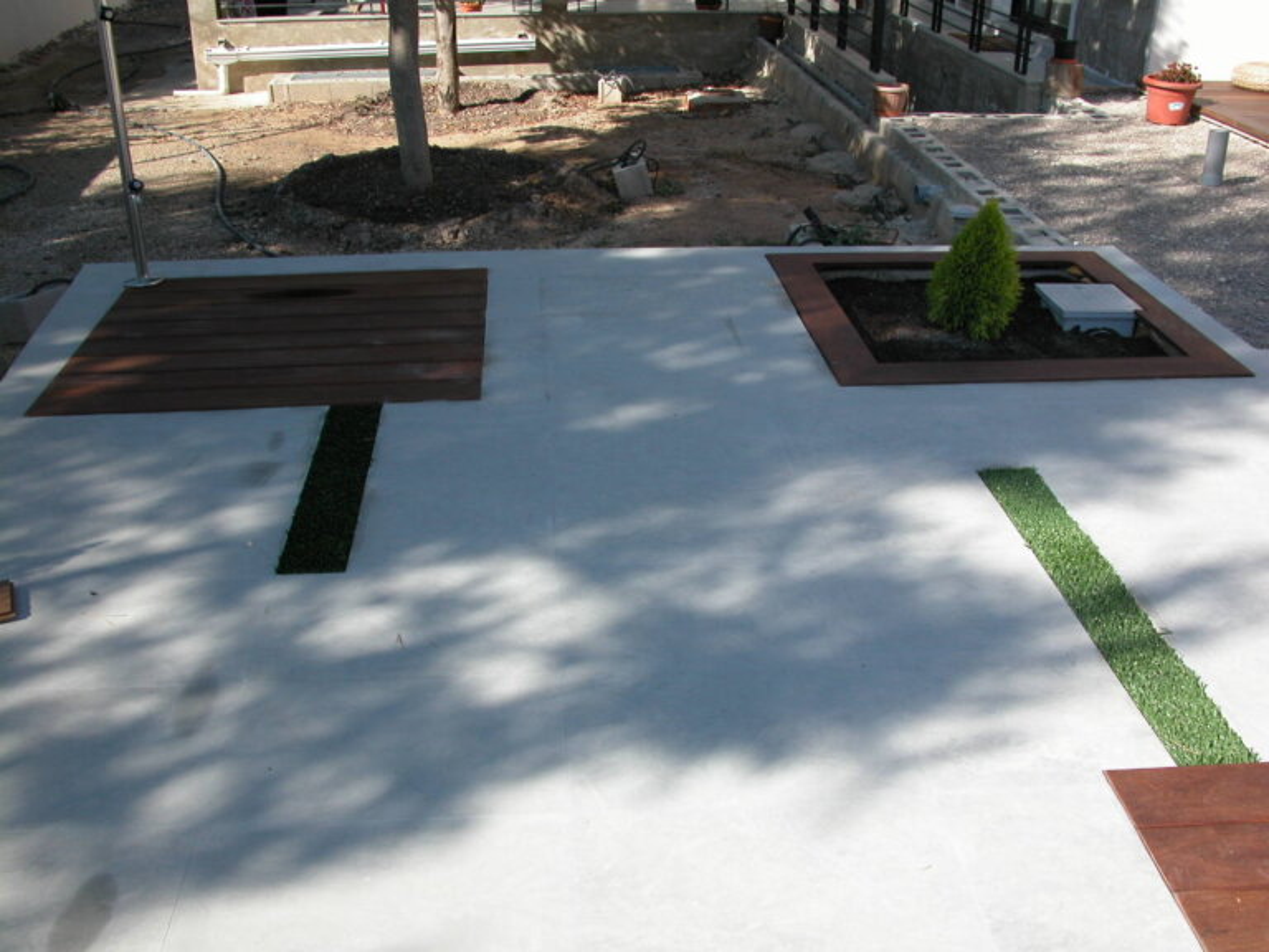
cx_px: 634
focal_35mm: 34
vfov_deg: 41.8
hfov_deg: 54.0
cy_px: 476
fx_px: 1246
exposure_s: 1/279
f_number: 5.6
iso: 100
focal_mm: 8.9
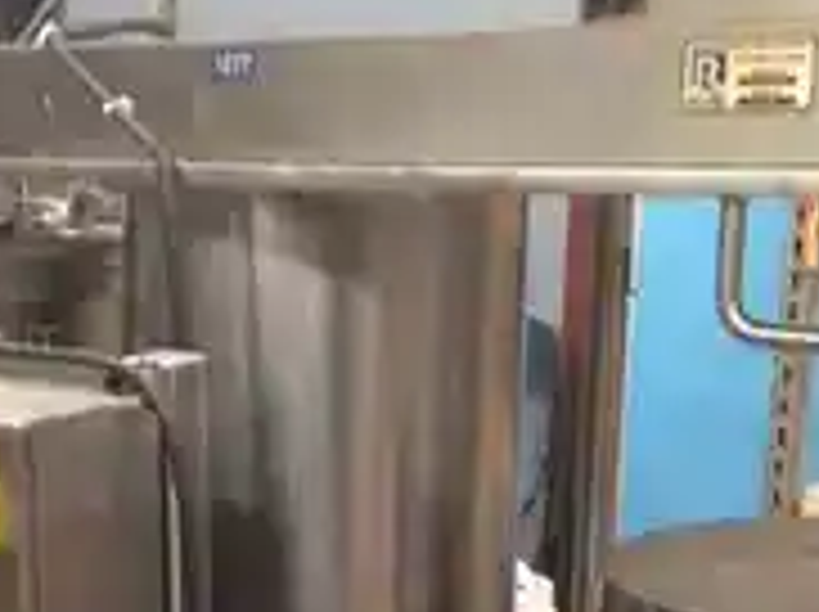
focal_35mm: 77
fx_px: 1819
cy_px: 580
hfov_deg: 25.3
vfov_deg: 18.7
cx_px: 284
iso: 400
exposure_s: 1/15
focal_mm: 4.28
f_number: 2.4
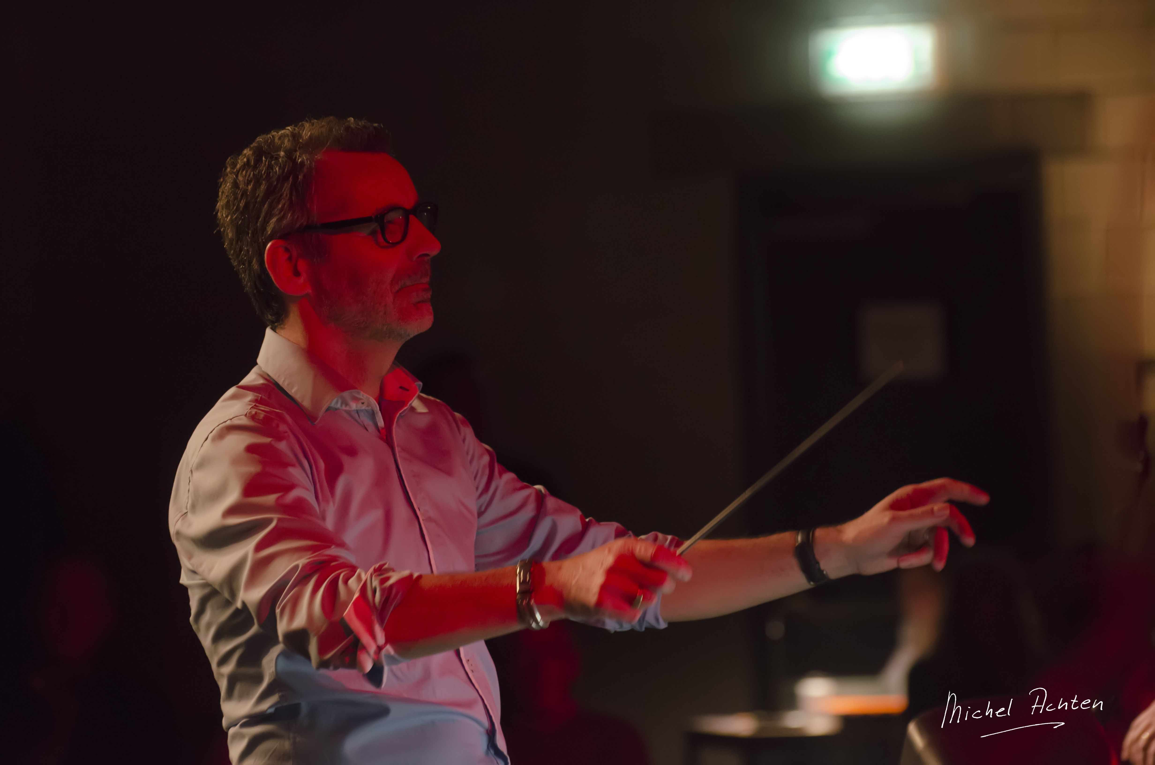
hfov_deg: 8.3
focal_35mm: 248
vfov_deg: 5.5
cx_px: 578
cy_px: 382
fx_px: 7924
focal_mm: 165
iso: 2500
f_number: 5
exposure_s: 1/80
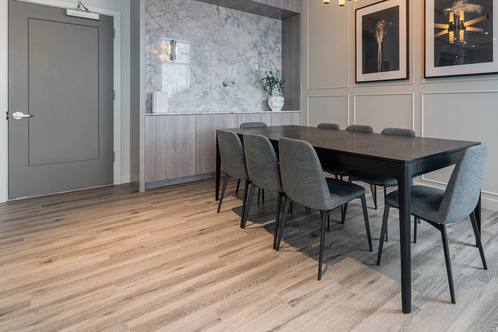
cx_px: 326
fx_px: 263
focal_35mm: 19
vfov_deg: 64.2
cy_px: 139
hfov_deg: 84.3
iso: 100
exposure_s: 1/60
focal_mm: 14
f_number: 6.3
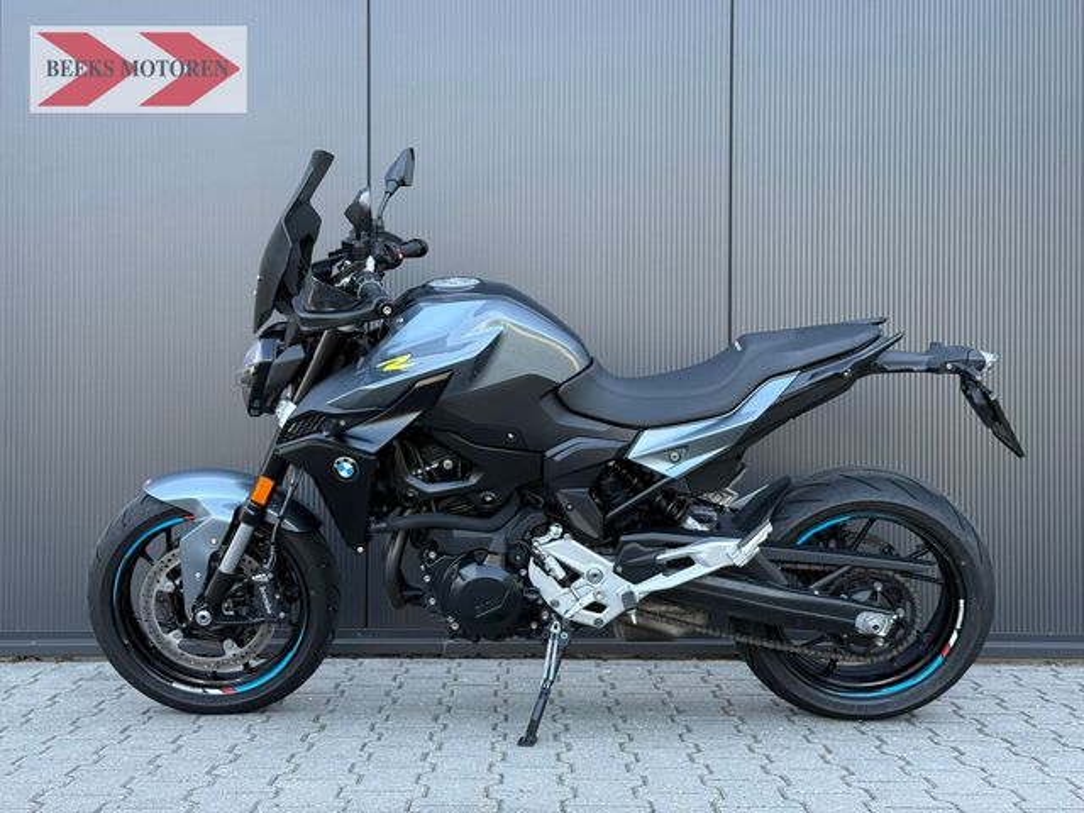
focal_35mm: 48
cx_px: 542
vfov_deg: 30.3
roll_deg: -0.1
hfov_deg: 39.7
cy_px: 406
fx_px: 1503
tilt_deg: +1.2
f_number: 1.78
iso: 80
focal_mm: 6.76
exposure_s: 1/243
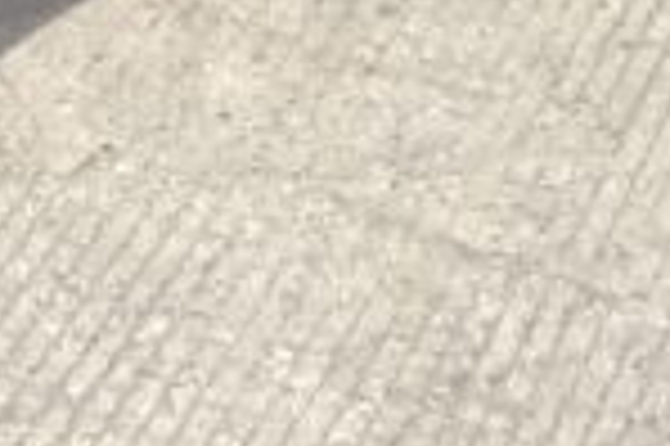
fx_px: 3848
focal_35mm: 207
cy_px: -1270
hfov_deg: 9.9
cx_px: 36
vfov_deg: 5.8
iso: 16
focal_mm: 3
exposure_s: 1/1626
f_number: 1.8
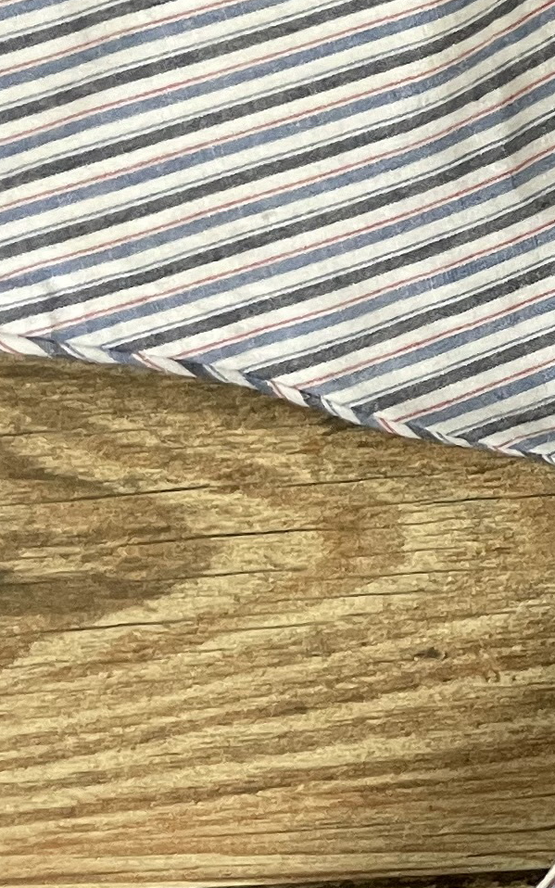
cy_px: -159
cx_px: 1613
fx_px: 2806
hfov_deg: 9.2
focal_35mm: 116
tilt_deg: -82.2
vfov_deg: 17.2
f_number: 1.6
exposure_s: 1/87
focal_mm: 4.2
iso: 125
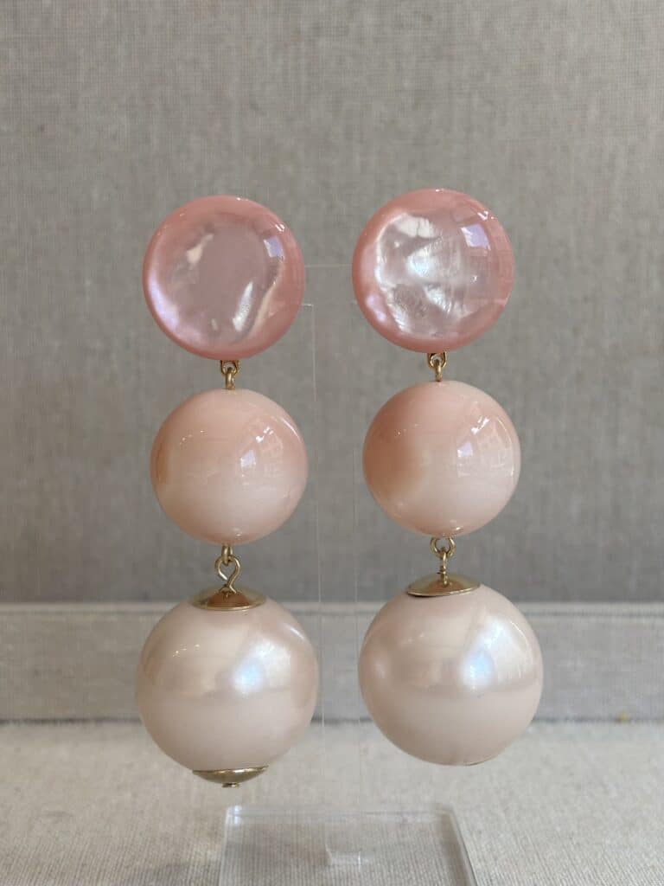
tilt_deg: -8.6
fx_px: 1330
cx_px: 332
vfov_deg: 36.8
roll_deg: -1.1
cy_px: 443
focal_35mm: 52
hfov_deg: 28.0
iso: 32
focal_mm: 5.96
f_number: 1.6
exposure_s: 1/364
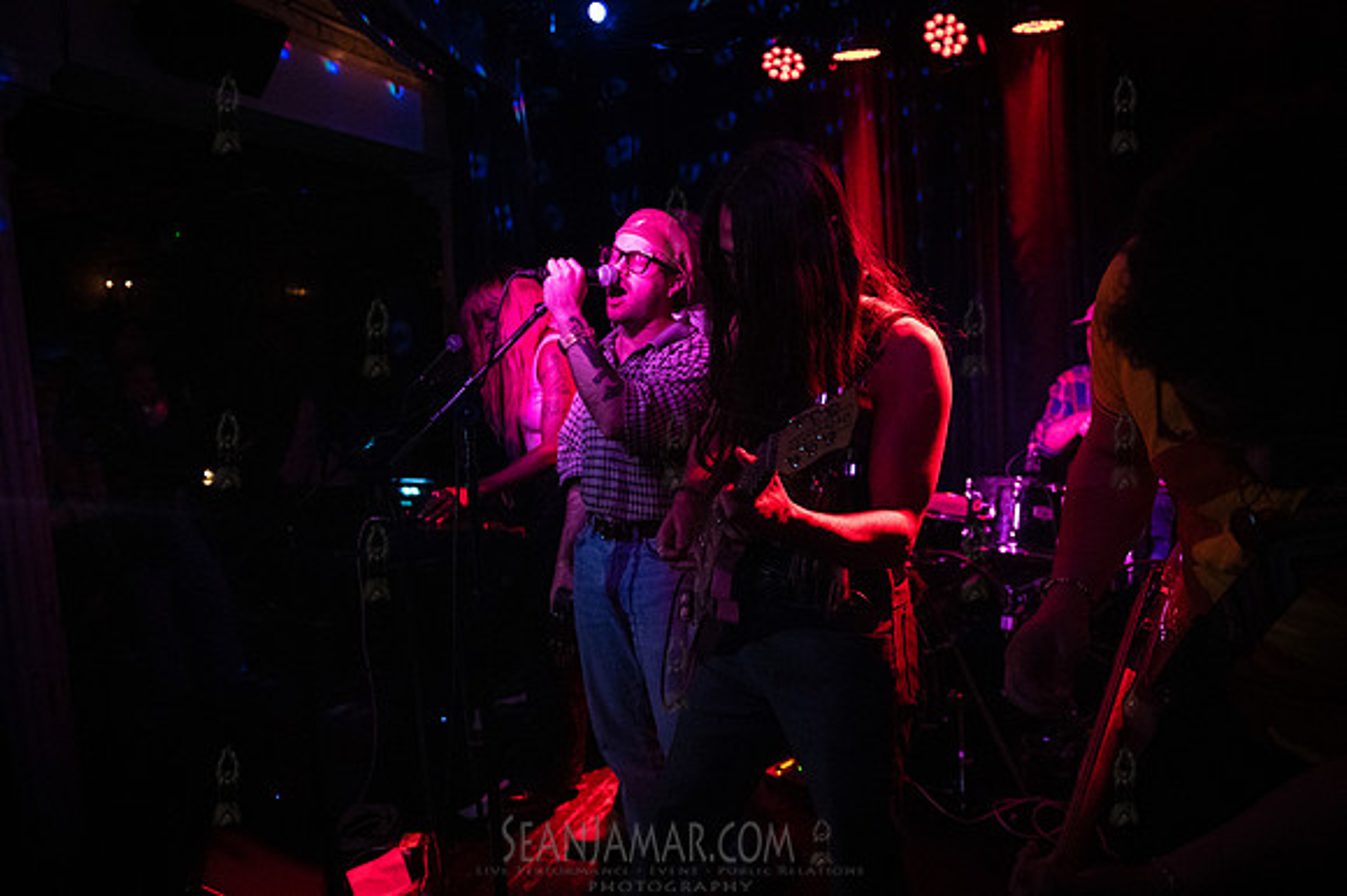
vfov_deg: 53.1
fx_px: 897
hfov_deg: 73.8
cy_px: 448
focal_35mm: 24
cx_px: 674
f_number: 3.5
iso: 12800
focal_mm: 24
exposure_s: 1/320
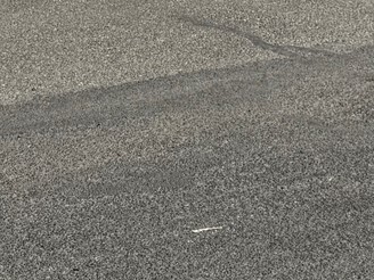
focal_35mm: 117
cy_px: -390
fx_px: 1264
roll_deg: -0.2
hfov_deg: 16.8
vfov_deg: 10.8
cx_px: 236
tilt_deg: +4.7
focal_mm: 6.76
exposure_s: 1/7937
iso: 80
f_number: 1.78
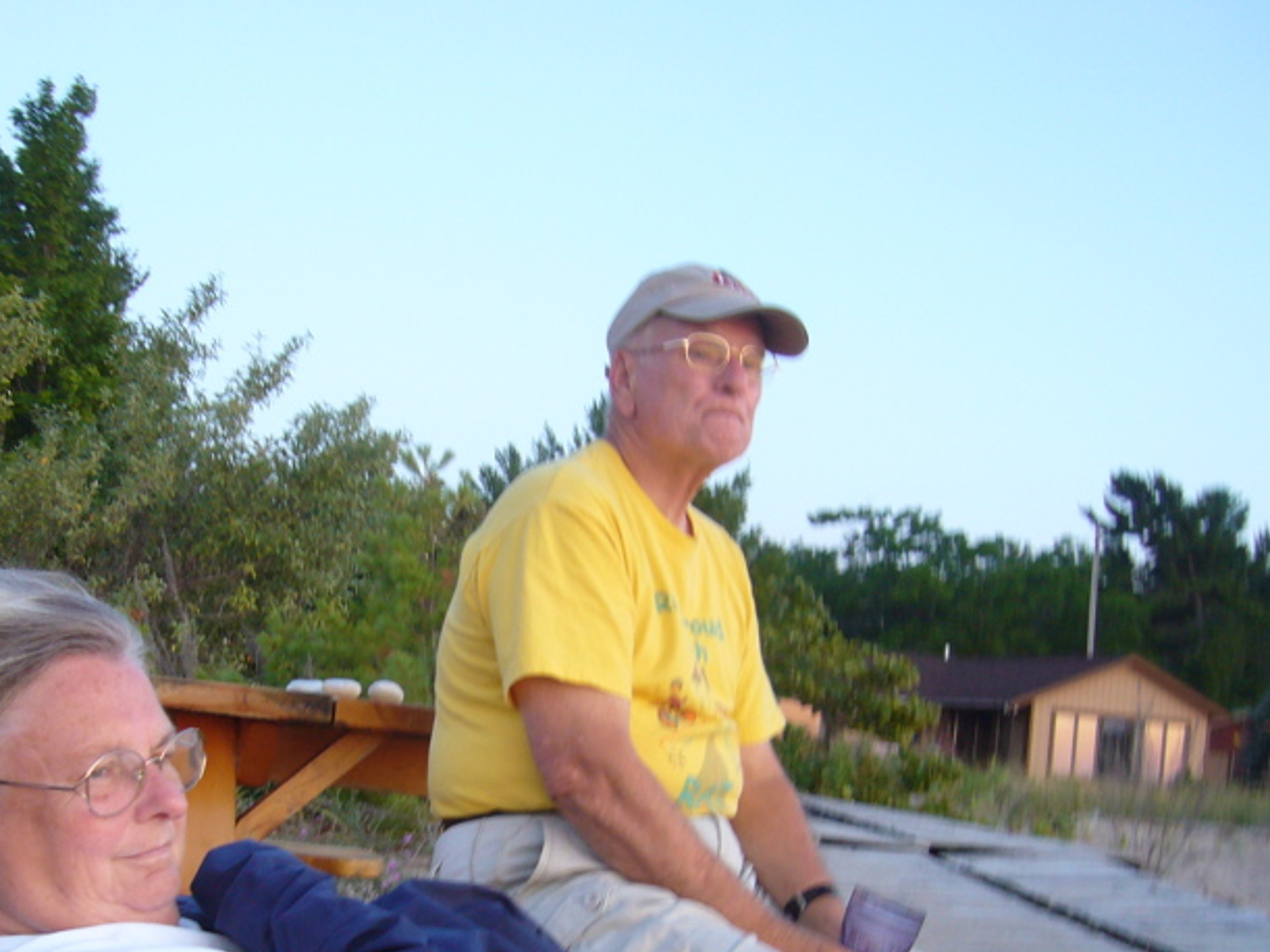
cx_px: 439
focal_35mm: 55
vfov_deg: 26.1
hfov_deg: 34.7
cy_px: 744
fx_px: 2017
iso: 100
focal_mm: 5.8
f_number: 2.8
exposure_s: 1/15
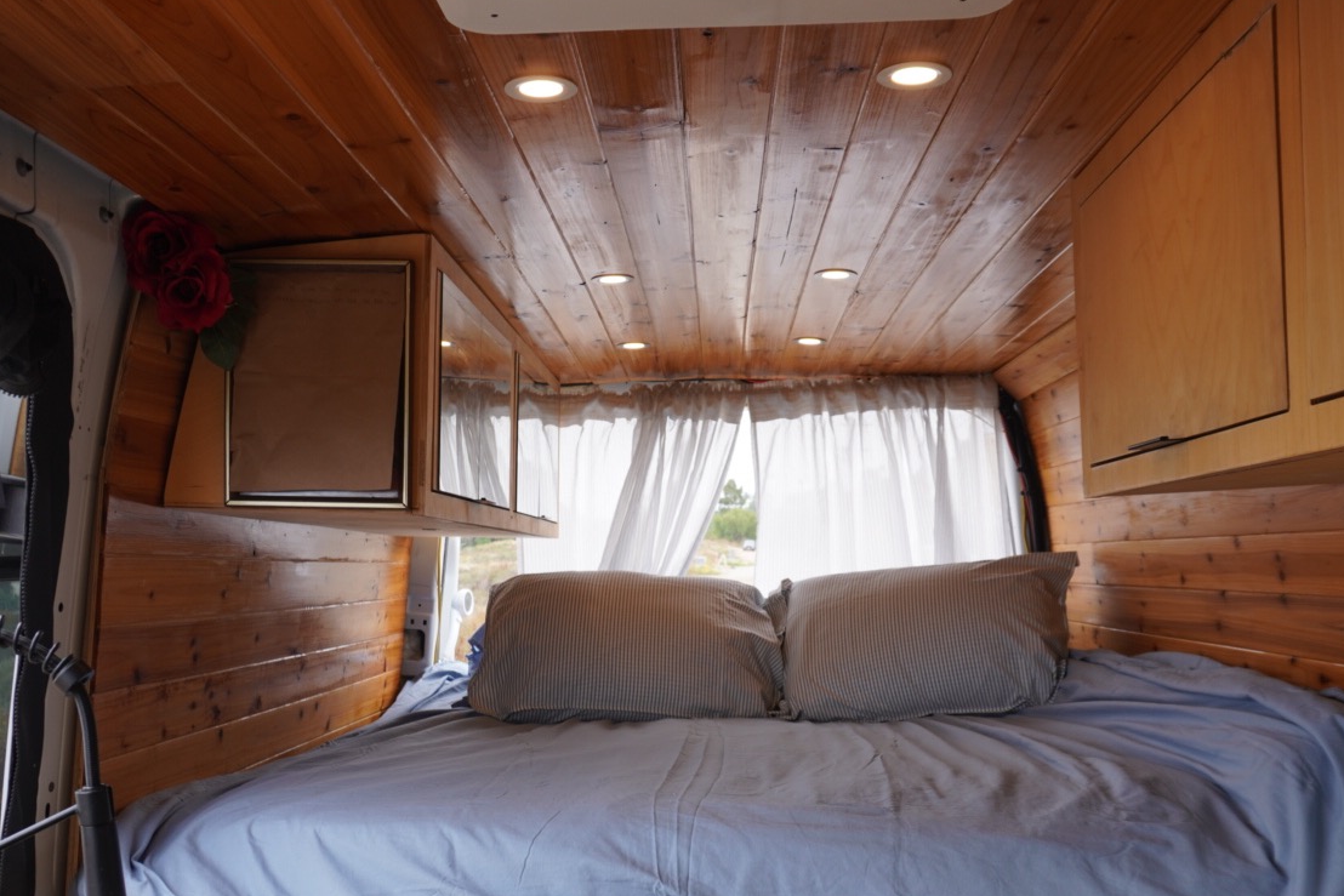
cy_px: 641
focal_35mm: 35
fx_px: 1307
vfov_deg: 37.2
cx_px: 660
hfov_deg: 54.4
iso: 100
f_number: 5.6
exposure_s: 1/80
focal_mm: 16
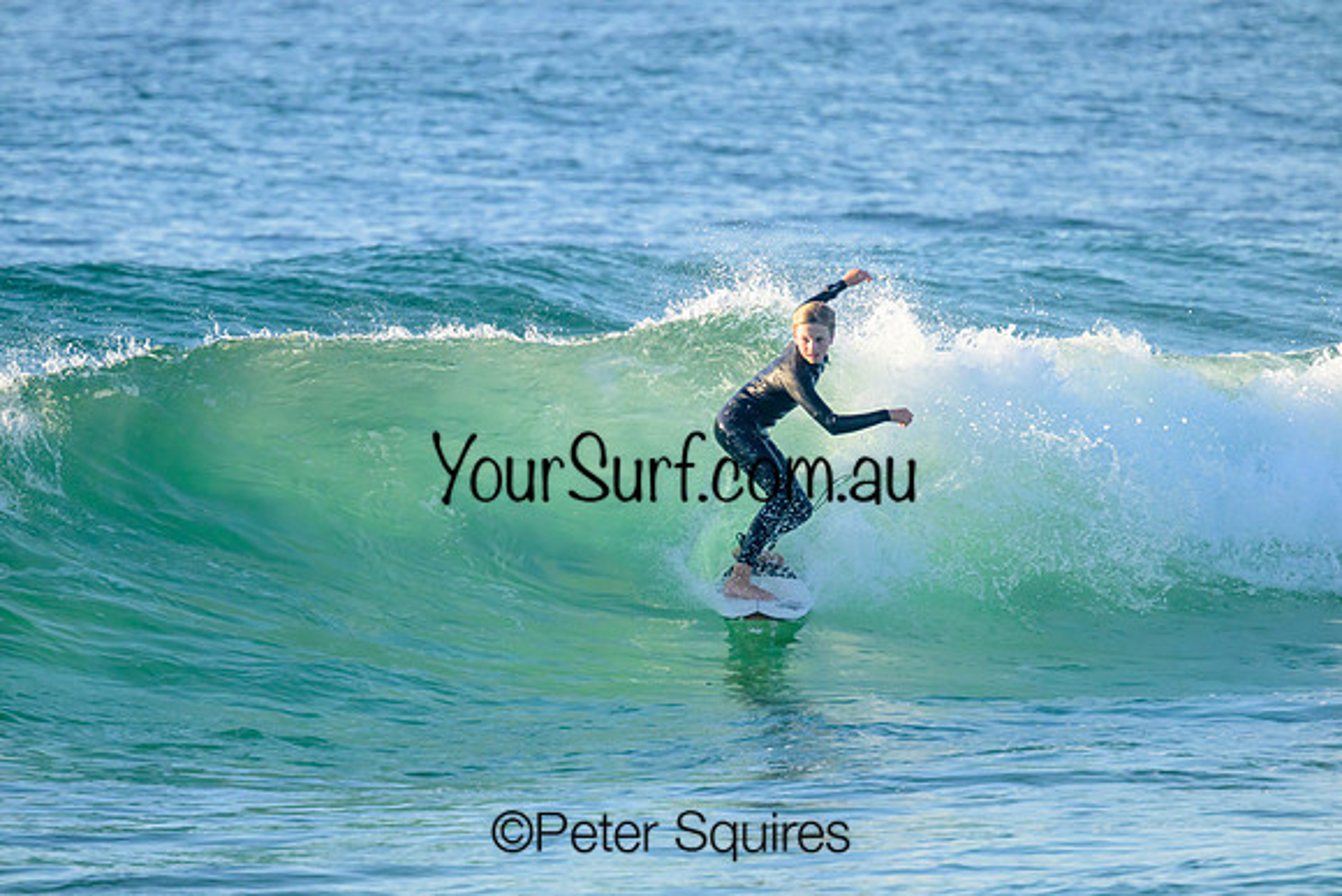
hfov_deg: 3.0
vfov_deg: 2.0
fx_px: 25354
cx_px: 671
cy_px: 448
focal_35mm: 680
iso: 2200
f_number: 11
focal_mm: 680
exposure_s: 1/2000
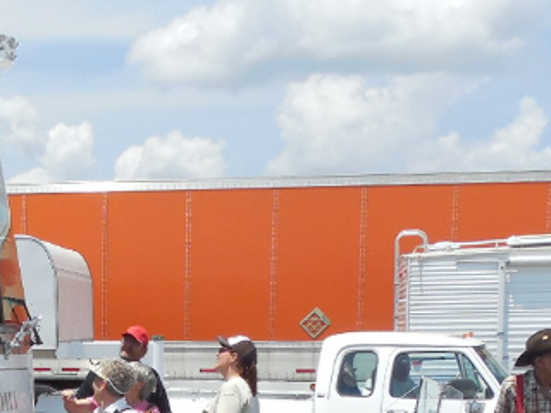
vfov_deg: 17.0
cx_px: 29
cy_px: 527
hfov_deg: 23.1
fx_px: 1305
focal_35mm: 82
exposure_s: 1/1250
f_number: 3.3
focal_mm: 4.5
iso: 125
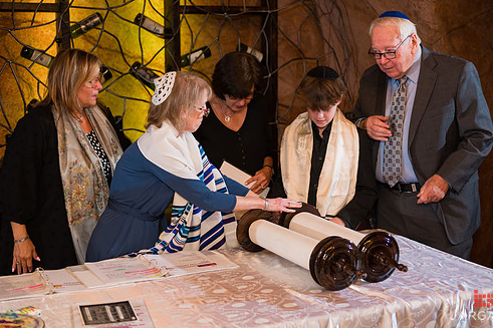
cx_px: 265
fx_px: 808
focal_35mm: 59
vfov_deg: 23.0
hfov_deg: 33.9
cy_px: 146
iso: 1250
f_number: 3.2
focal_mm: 48
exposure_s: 1/200
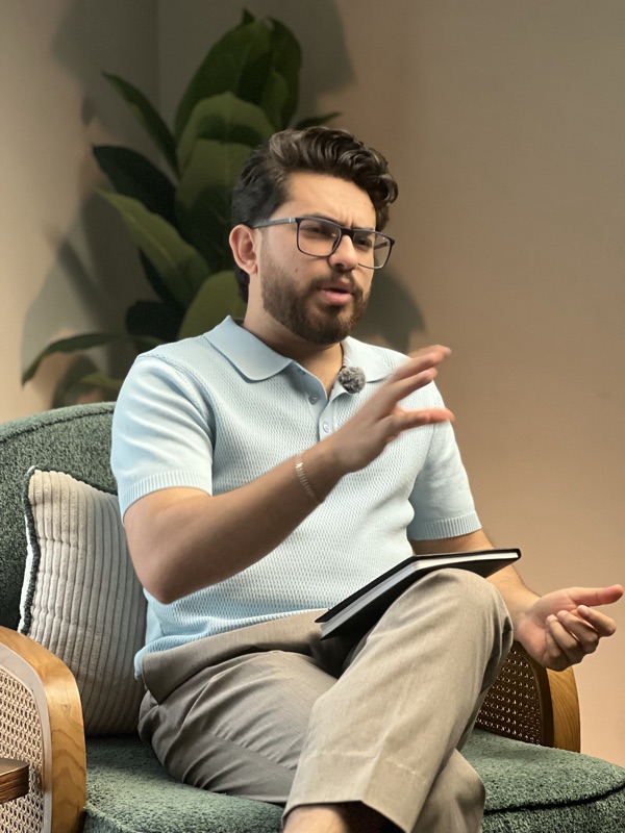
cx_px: 312
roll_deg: +0.5
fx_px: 1854
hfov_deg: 19.1
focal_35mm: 77
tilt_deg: +1.5
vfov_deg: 25.3
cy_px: 416
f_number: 2.8
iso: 400
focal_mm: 9
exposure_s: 1/24
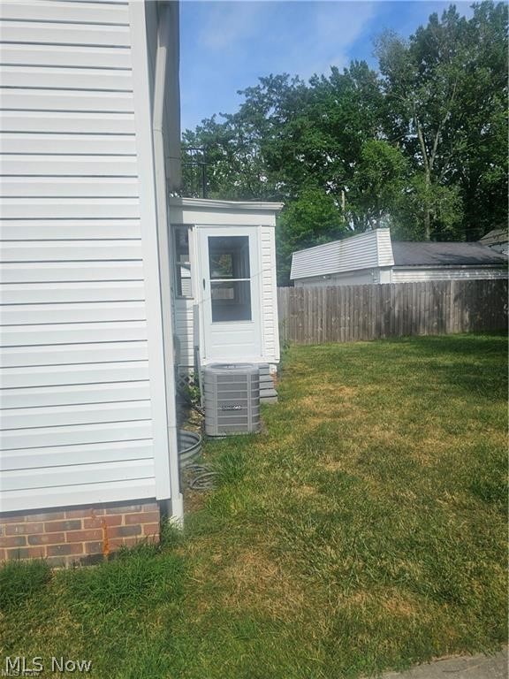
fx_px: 451
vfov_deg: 73.9
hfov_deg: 58.9
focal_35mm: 23
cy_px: 340
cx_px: 254
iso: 10
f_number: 1.7
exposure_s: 1/1623
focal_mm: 6.3
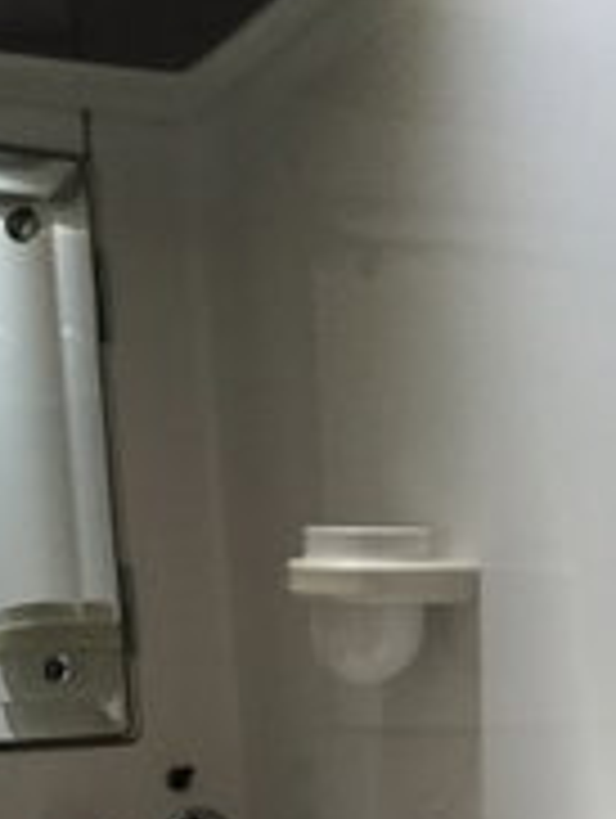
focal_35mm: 68
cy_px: 882
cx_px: 409
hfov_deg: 21.6
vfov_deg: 26.5
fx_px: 1610
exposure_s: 1/33
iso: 40
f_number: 2.4
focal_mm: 3.3
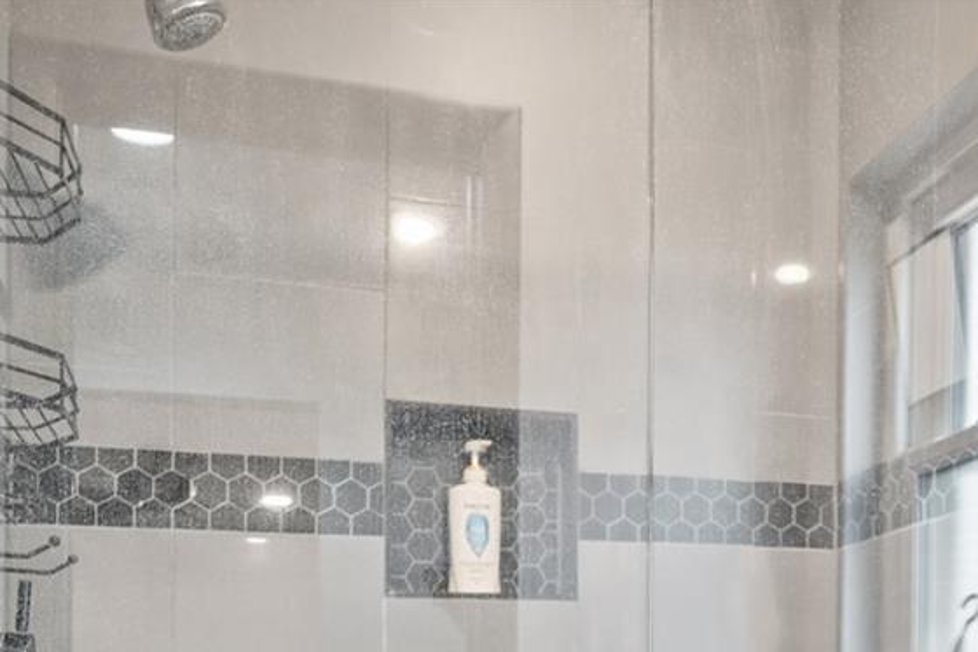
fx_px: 1086
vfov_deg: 26.3
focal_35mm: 40
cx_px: 601
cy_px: 926
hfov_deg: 48.1
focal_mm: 14
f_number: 4
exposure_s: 3
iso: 100
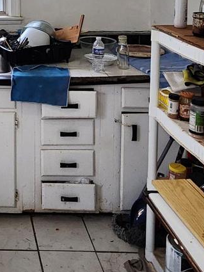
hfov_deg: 26.7
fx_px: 369
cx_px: -53
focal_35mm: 47
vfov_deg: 35.4
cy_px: -17
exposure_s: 1/60
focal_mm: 2.2
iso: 250
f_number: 2.2
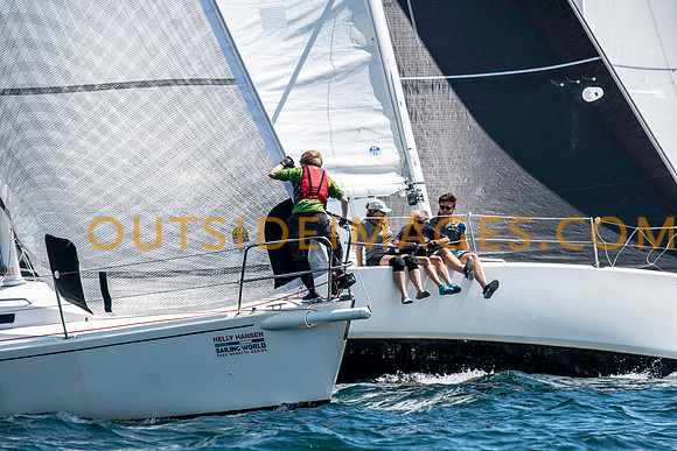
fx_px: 8464
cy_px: 226
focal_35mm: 450
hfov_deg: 4.6
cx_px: 338
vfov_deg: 3.1
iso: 320
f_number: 5.6
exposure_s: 1/2000
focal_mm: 300
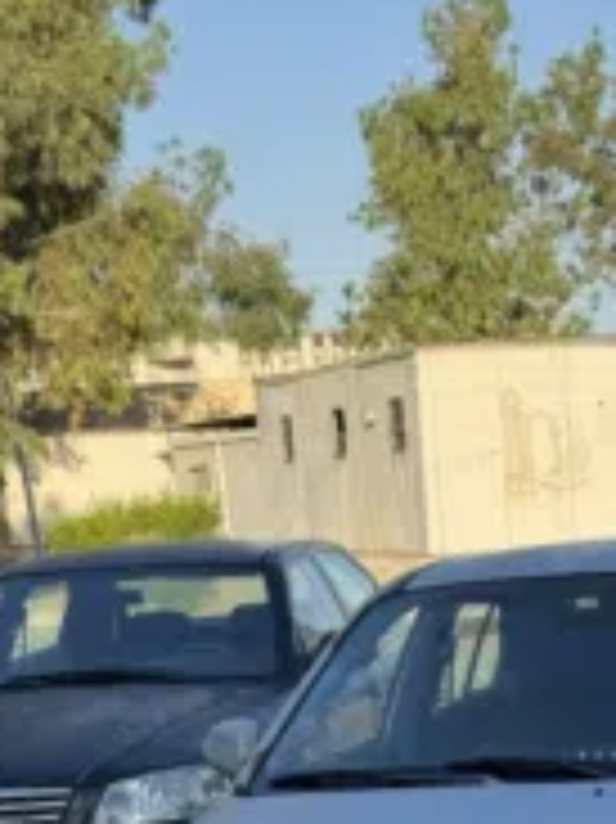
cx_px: 661
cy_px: 869
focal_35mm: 105
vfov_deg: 18.2
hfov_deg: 13.8
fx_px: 2494
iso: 64
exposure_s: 1/2833
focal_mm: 6.76
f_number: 1.78
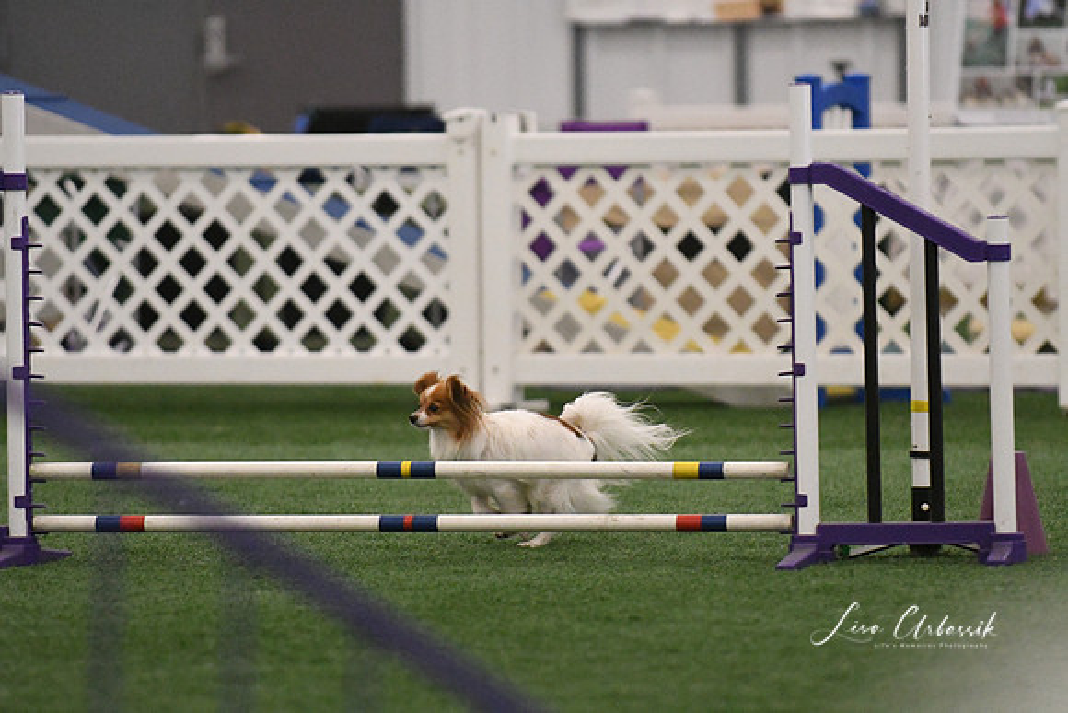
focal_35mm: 300
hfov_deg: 6.9
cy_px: 356
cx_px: 534
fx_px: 8902
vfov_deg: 4.6
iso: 10000
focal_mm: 200
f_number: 3.2
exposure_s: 1/640
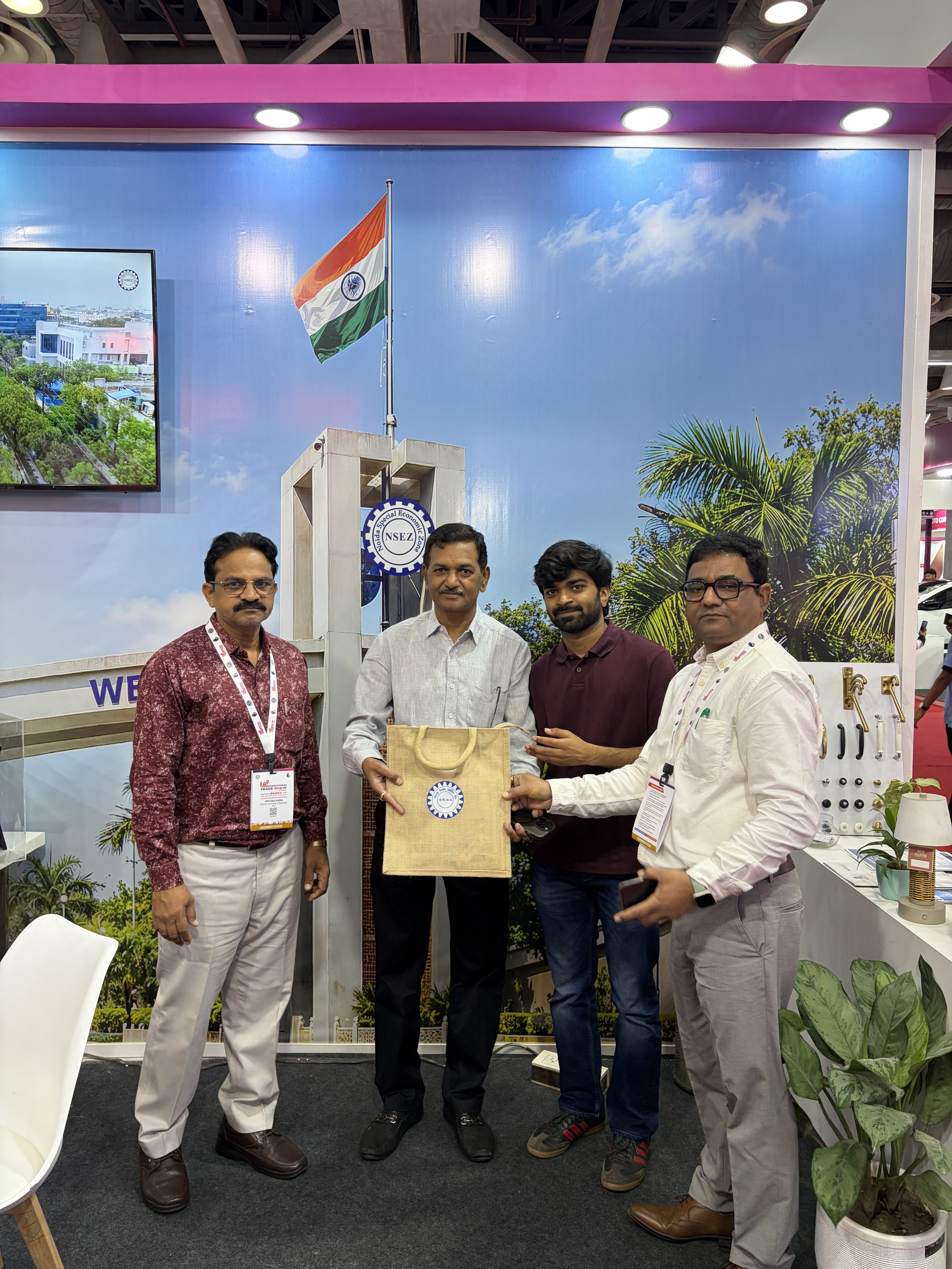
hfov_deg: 53.1
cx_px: 476
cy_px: 634
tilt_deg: -3.8
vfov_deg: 67.3
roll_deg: +0.2
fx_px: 953
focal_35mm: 26
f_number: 1.6
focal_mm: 5.96
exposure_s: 1/100
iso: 100
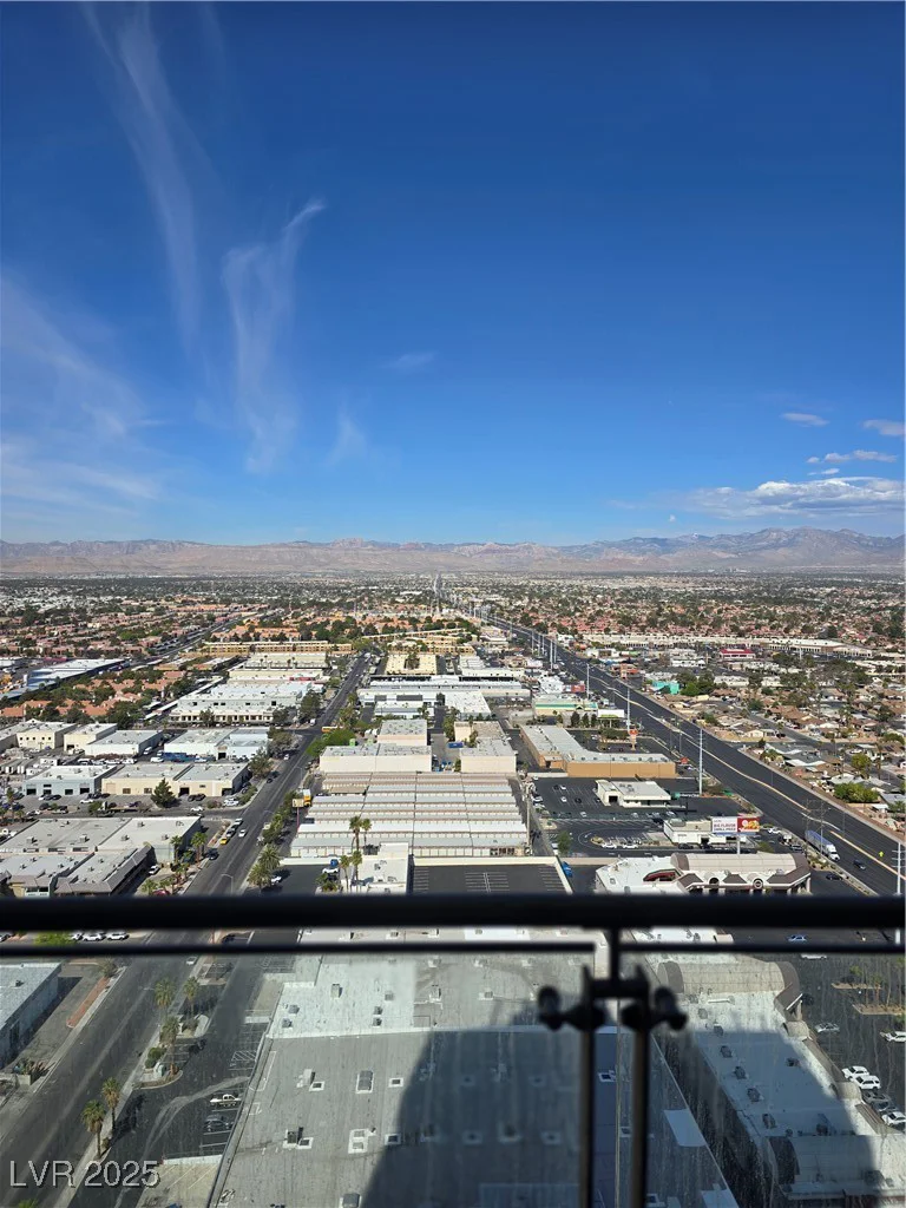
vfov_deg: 73.9
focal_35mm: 23
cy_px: 604
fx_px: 803
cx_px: 453
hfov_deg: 58.9
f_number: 1.7
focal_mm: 6.3
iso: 12
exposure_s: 1/1304
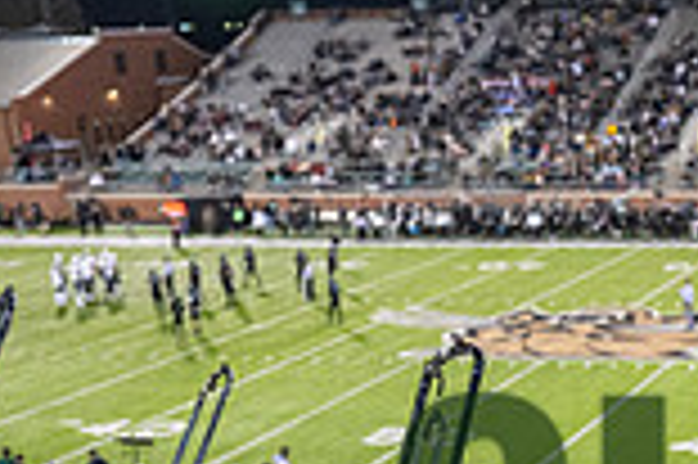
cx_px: 739
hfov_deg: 21.6
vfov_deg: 14.5
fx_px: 1743
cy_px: 606
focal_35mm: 90
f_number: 3.2
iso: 2000
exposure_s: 1/500
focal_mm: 24
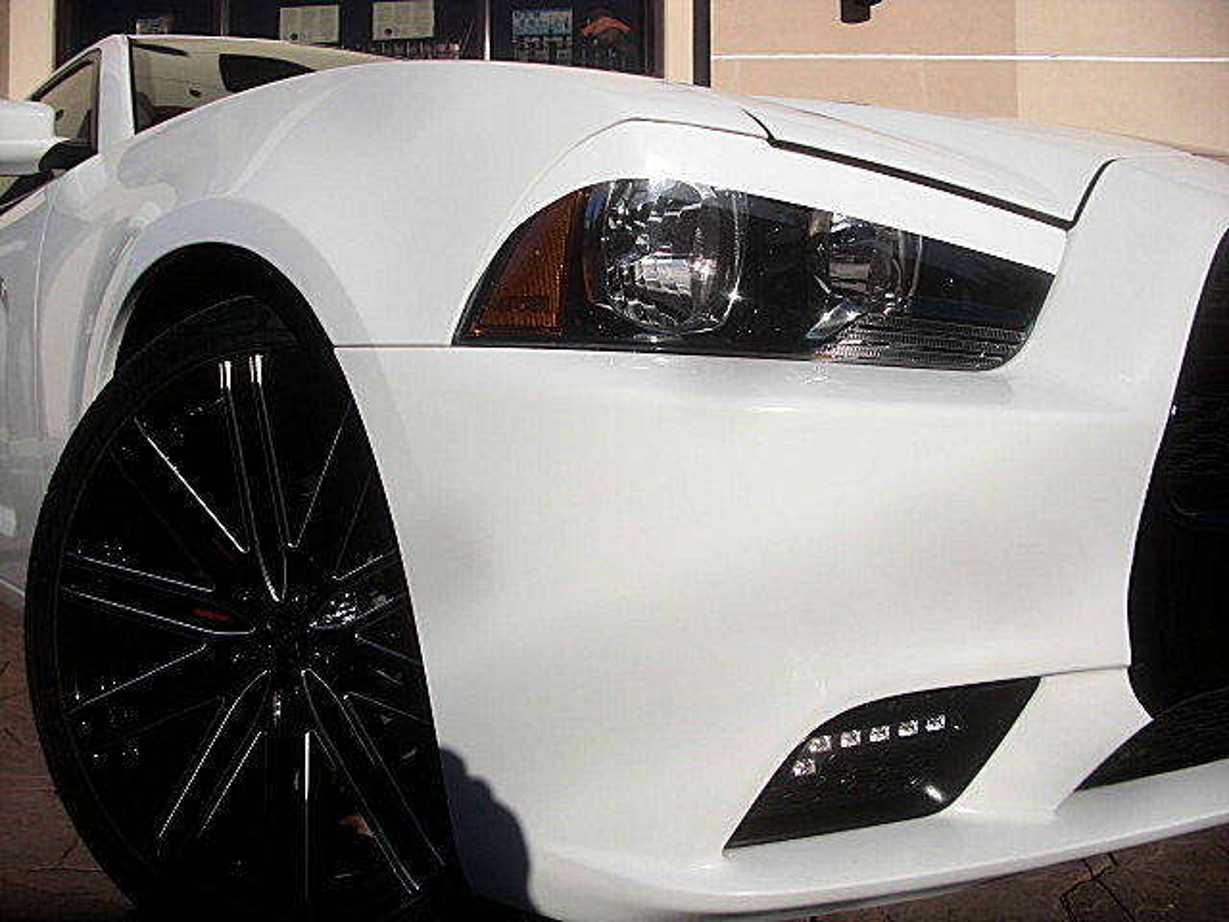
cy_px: 461
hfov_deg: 51.4
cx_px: 614
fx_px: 1278
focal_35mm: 36
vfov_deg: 39.7
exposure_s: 1/250
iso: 50
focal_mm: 6.3
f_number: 7.9
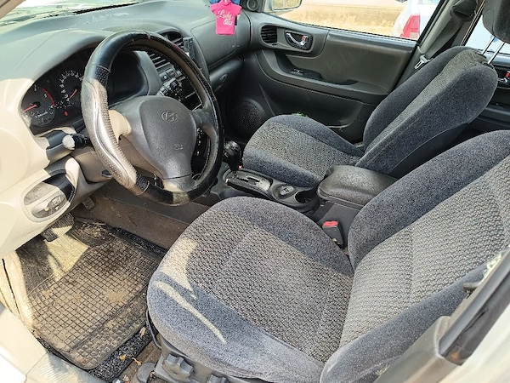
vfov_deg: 56.8
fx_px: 354
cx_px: 255
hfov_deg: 71.6
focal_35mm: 24
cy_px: 192
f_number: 1.88
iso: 86
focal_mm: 5.59
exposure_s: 1/101
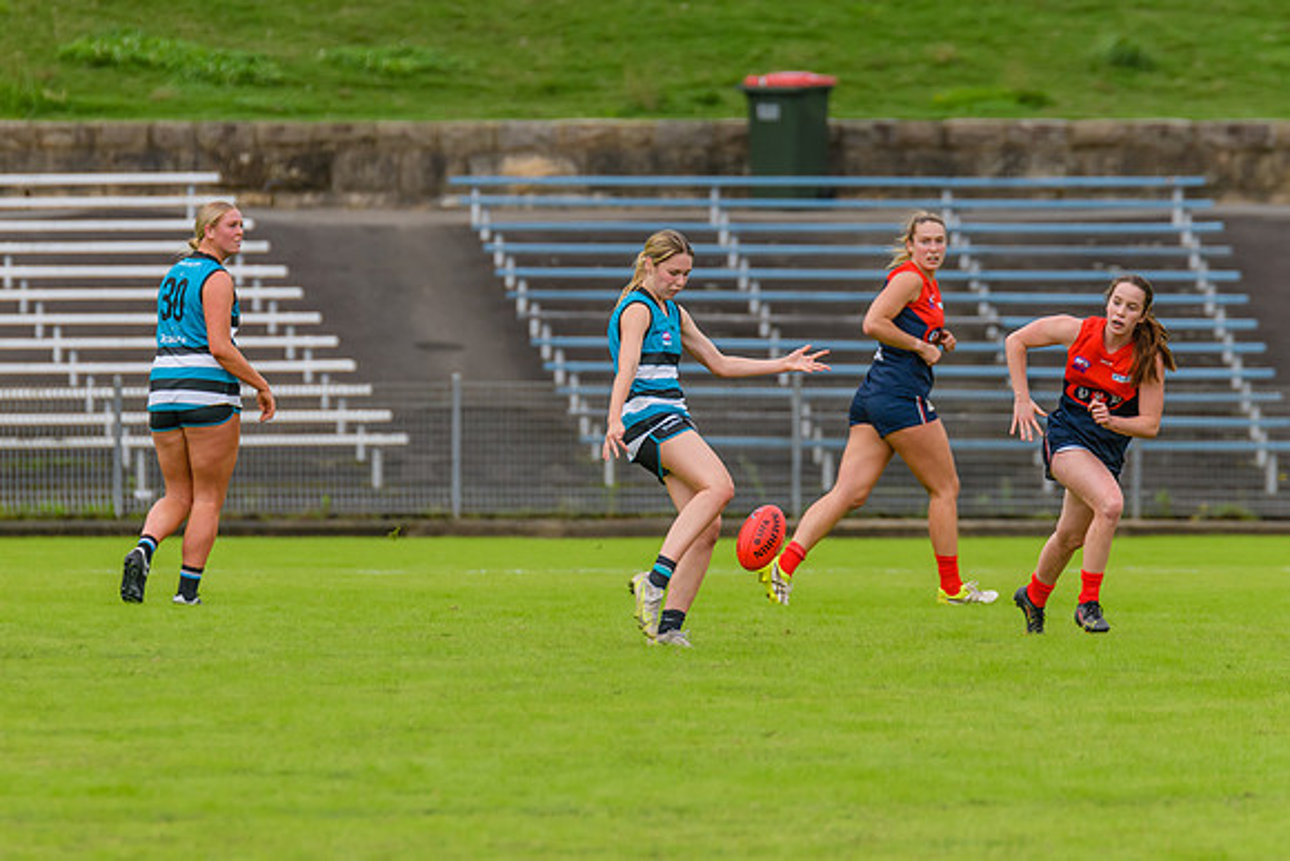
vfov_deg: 2.5
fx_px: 19672
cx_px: 673
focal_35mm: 549
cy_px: 398
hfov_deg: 3.8
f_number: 5.6
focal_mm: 380
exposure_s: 1/1600
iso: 800
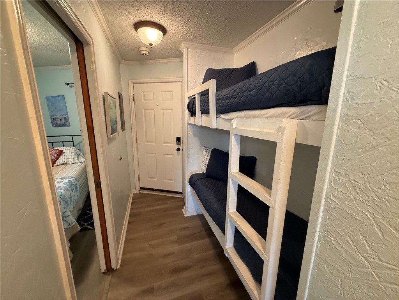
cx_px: 200
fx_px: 161
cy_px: 150
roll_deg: +0.5
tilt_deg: -8.3
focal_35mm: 14
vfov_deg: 85.7
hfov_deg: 102.1
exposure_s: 1/60
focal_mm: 2.22
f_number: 2.2
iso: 400
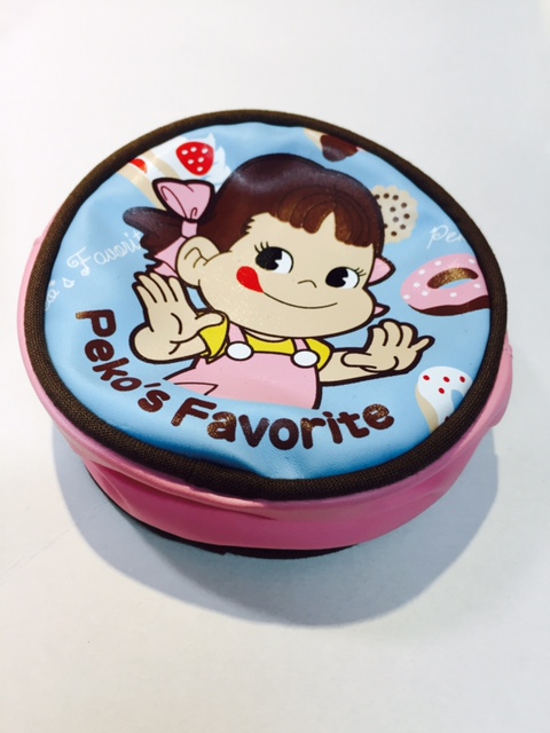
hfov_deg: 48.2
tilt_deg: -59.0
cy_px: 366
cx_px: 275
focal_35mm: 29
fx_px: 614
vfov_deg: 61.7
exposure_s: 1/33
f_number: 2.2
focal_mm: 4.15
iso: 32
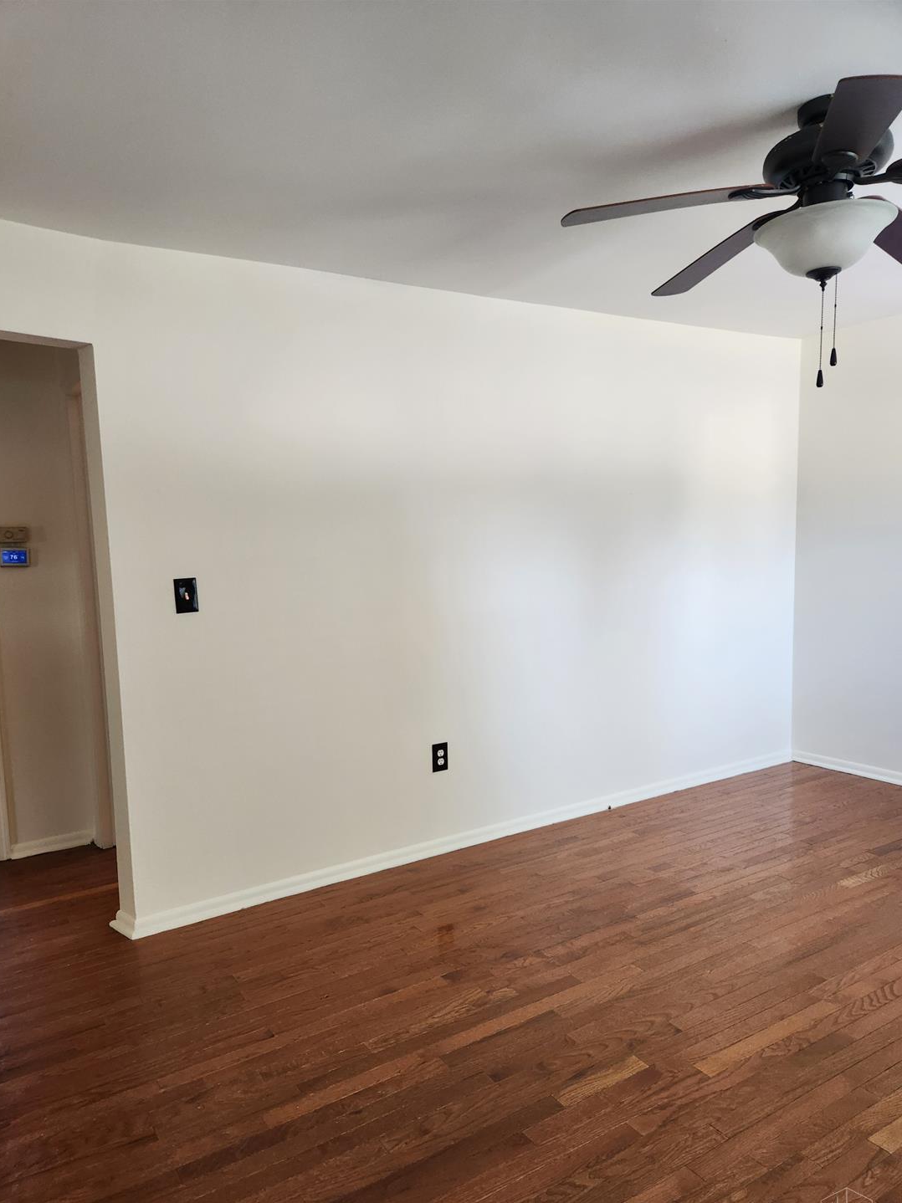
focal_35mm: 24
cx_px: 436
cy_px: 627
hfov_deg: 56.8
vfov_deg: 71.6
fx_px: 834
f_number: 1.8
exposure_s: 1/120
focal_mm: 5.4
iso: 200
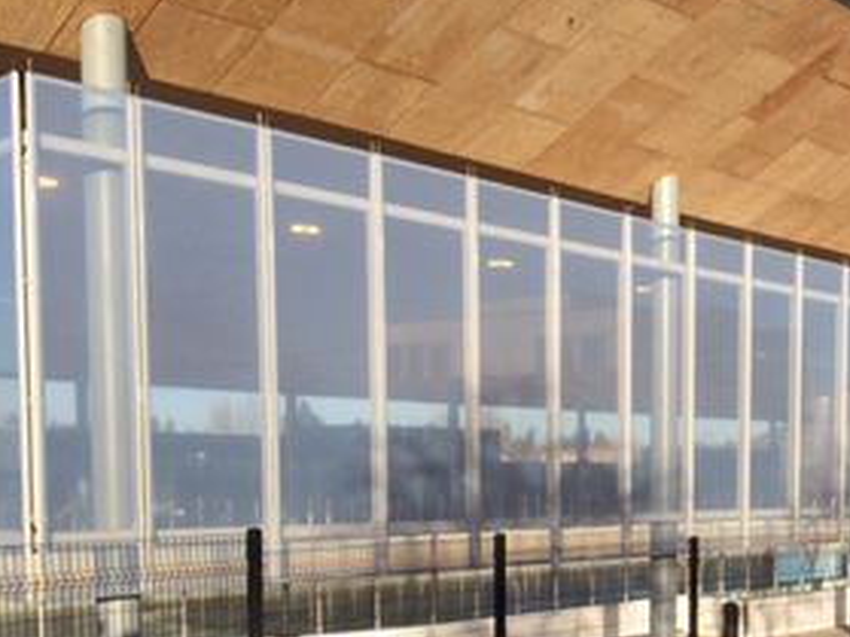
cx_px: 746
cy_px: 553
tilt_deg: -6.2
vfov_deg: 27.2
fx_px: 1276
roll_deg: +1.3
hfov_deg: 35.0
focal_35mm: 52
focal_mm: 4.15
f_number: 2.2
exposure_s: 1/1140
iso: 32
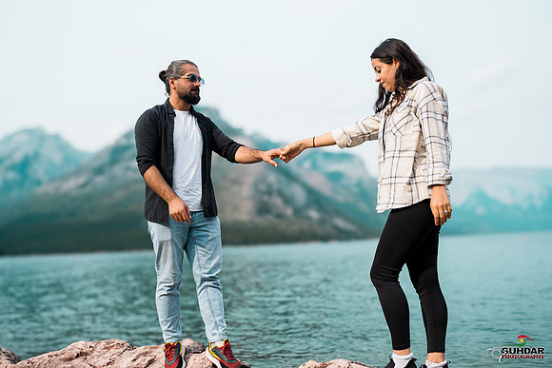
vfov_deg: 37.9
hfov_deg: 54.4
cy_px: 184
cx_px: 276
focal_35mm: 35
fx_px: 537
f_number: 2.8
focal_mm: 35
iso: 200
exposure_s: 1/5000
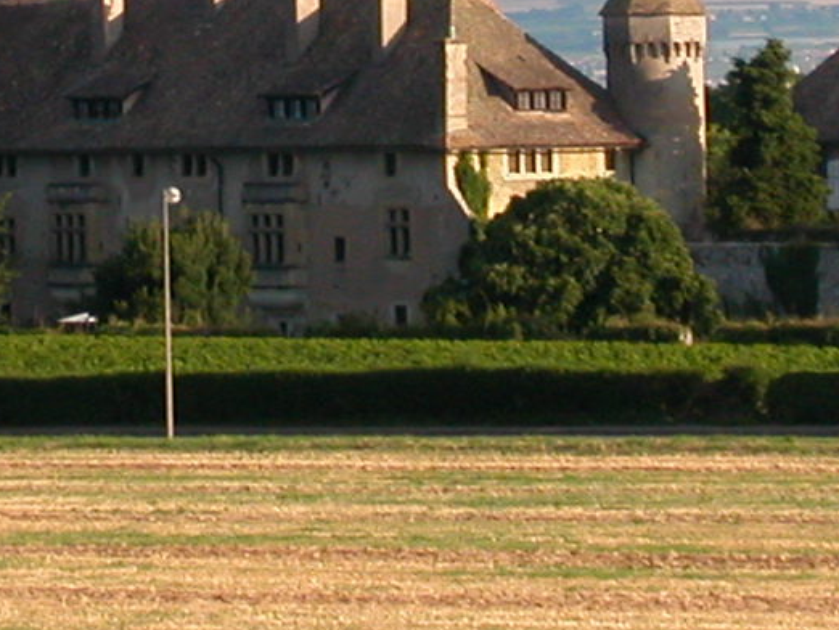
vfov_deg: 4.4
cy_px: -42
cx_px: 301
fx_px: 8244
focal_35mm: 340
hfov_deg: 5.8
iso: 100
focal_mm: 16.8
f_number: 4.8
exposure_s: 1/392
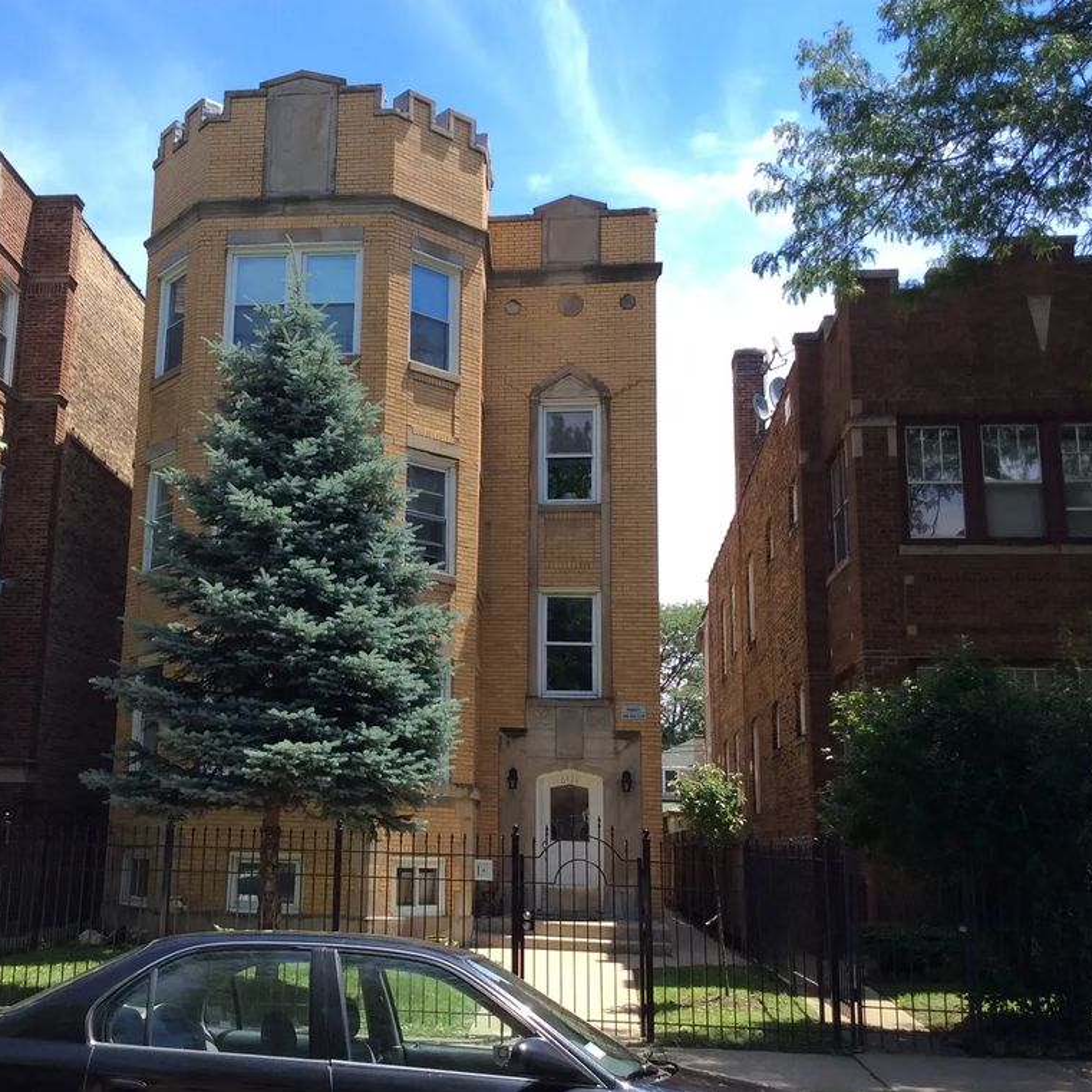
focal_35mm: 38
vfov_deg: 43.9
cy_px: 547
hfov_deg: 43.4
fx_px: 1356
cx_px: 386
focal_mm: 3.3
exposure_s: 1/657
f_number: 2.4
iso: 32
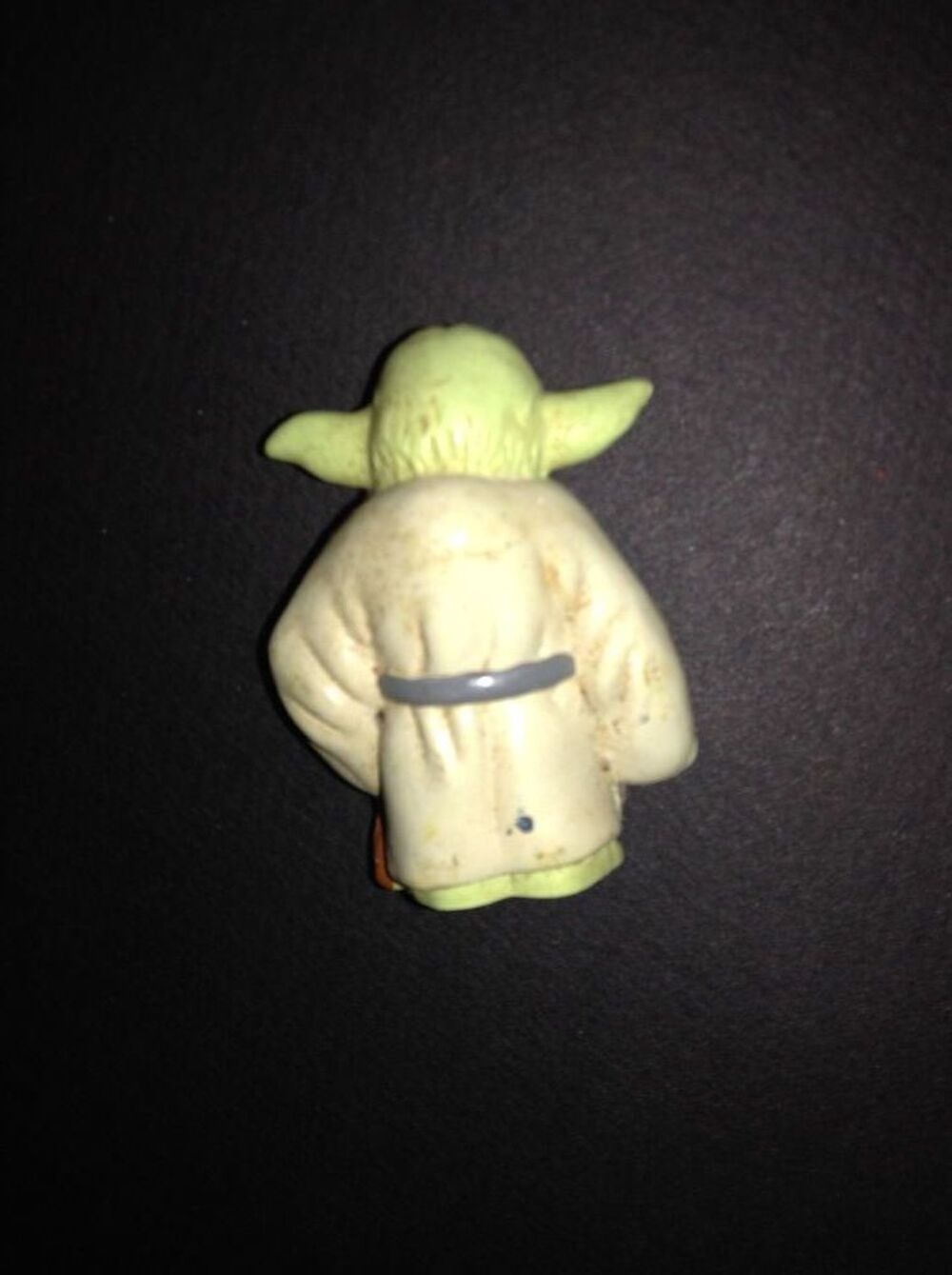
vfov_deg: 55.4
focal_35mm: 33
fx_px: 1213
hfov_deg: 42.8
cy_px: 638
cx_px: 476
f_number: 2.4
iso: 25
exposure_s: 1/150
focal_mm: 3.3
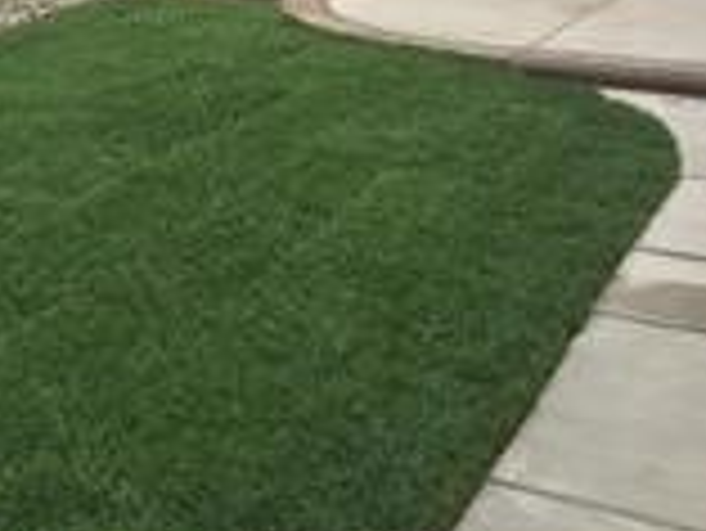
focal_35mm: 63
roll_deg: -0.2
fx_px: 1286
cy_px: 94
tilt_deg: -12.6
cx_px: 106
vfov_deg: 22.9
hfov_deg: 29.7
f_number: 2.2
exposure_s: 1/1014
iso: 32
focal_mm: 4.15
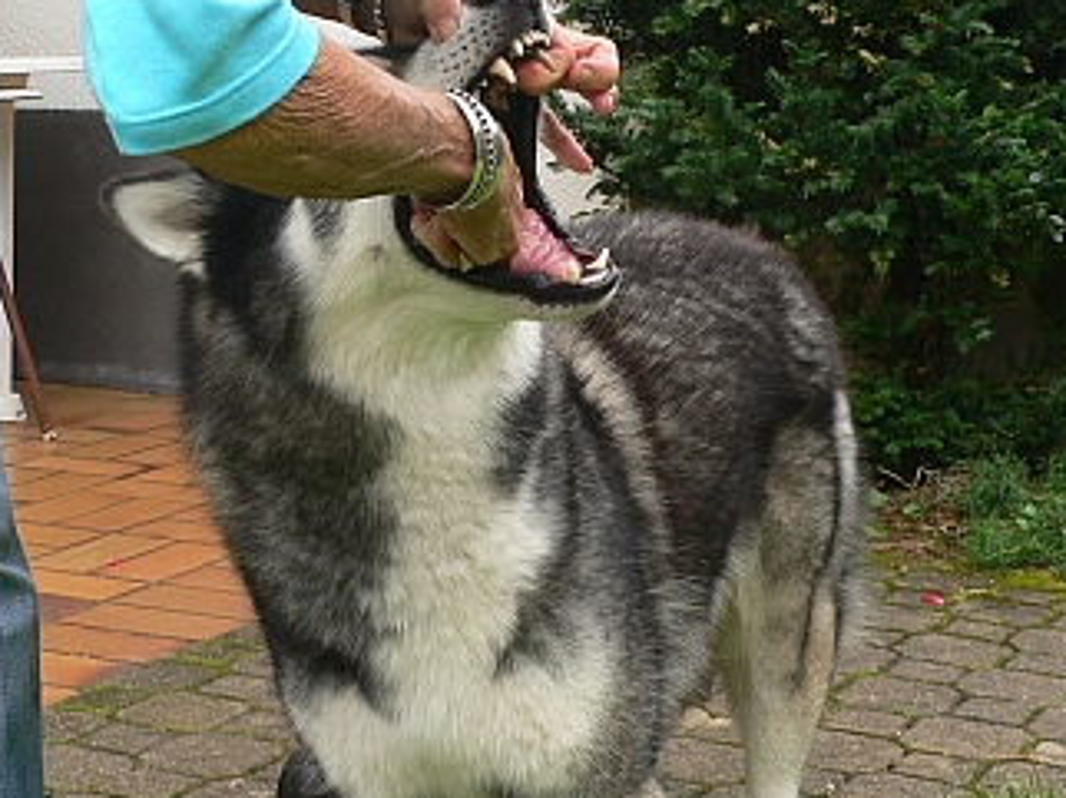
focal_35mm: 74
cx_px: 460
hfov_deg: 26.3
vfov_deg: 19.8
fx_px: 2277
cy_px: 257
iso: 80
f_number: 4
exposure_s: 1/100
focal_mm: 6.3
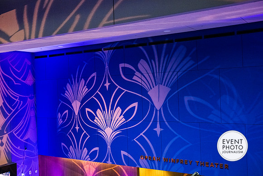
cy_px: 88
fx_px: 285
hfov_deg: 49.5
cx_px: 132
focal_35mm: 39
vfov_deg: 34.2
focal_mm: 39
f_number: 3.5
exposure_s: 1/100
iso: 3200
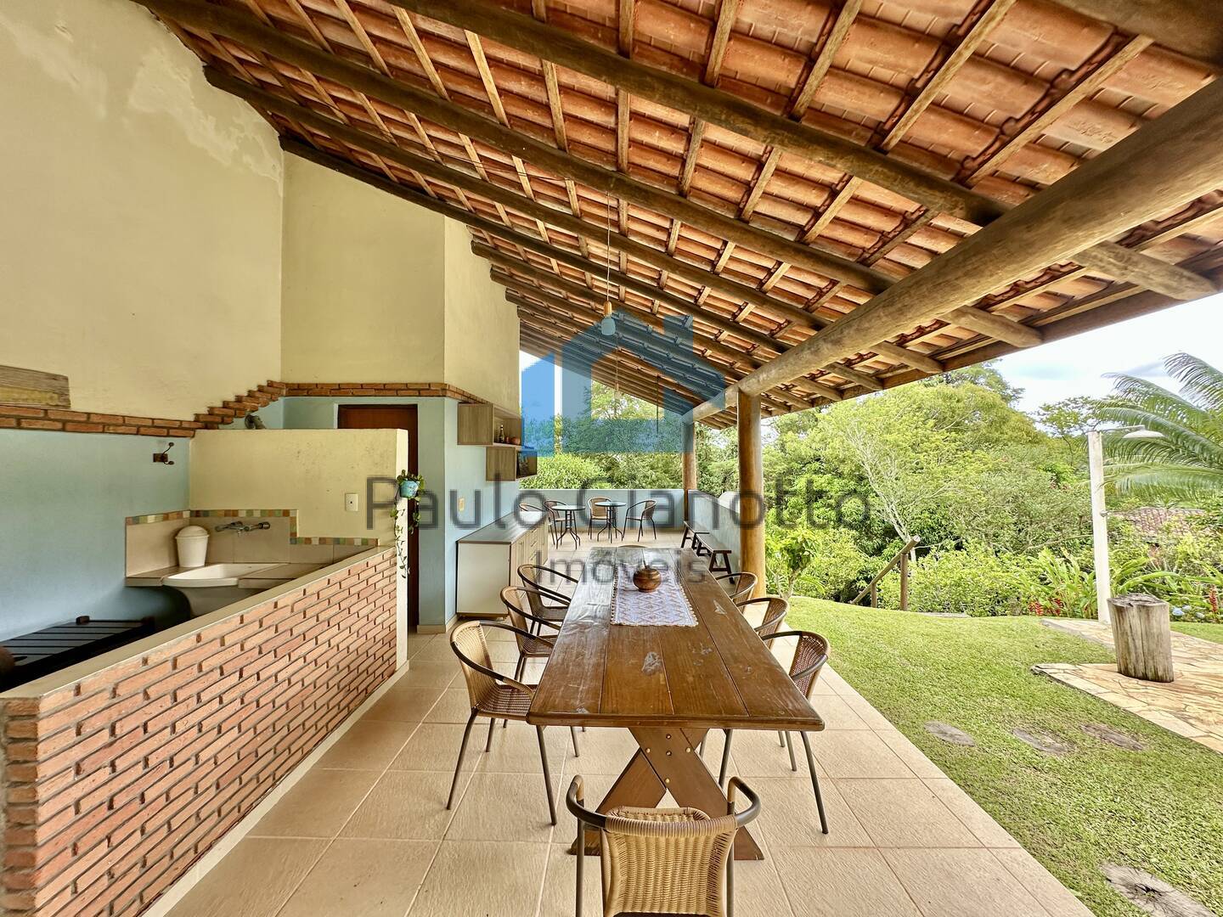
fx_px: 495
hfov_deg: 102.1
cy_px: 458
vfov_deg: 85.7
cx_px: 612
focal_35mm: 14
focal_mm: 2.22
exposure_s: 1/229
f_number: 2.2
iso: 40
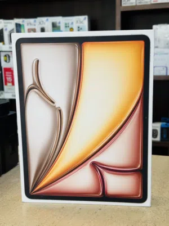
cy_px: 113
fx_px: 313
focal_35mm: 48
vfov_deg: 39.7
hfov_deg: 30.2
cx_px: 84
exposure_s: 1/265
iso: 64
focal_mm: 6.76
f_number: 1.78
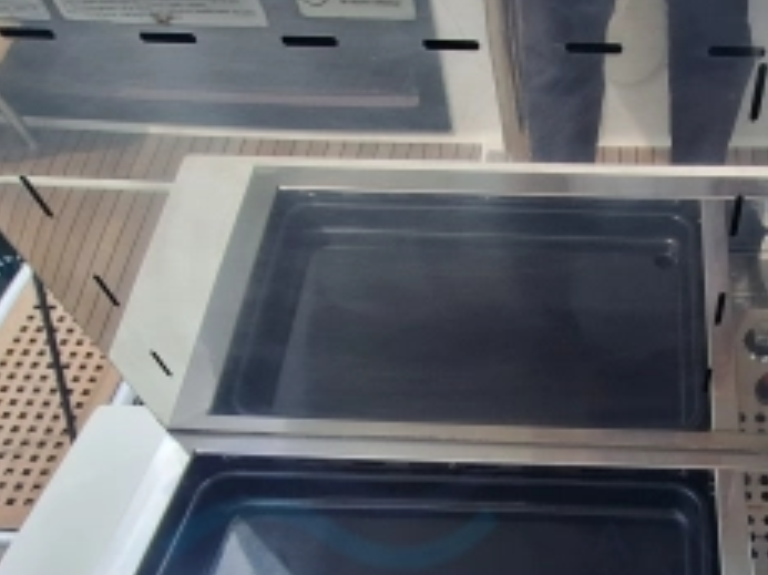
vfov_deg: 40.3
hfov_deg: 54.3
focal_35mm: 31
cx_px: 618
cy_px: 563
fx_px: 687
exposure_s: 1/4082
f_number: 2.2
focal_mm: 1.74
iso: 40
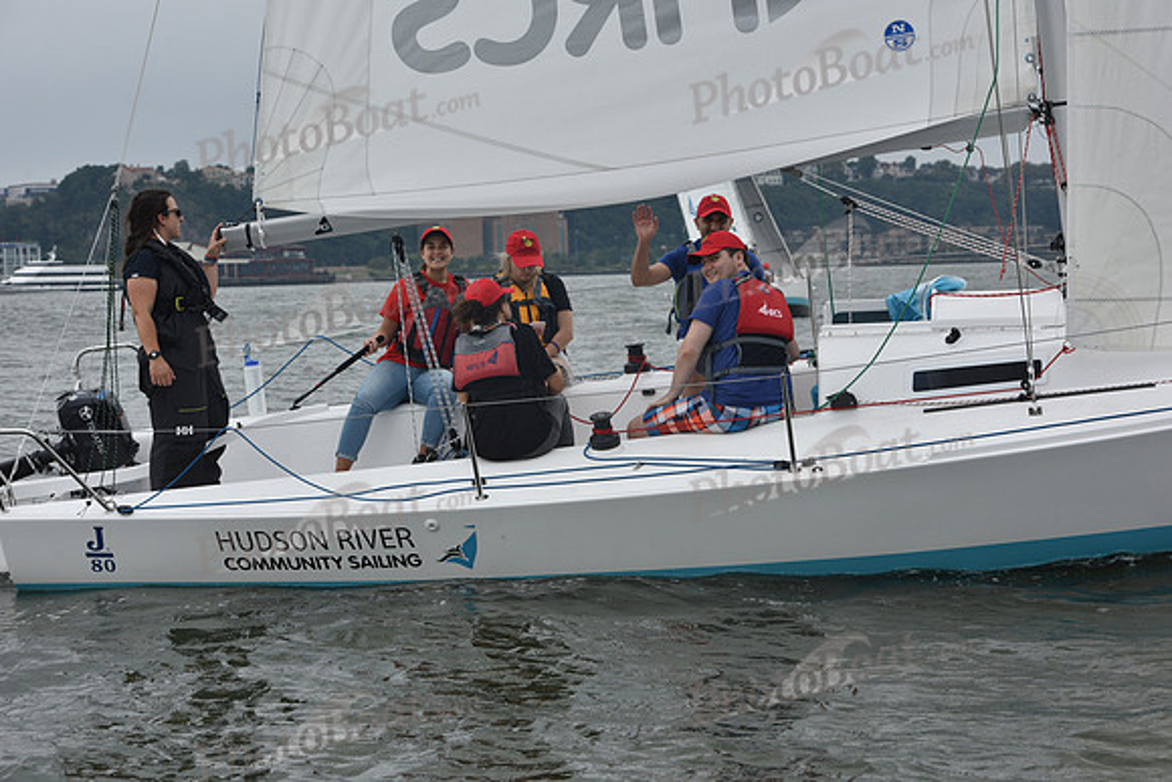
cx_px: 586
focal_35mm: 92
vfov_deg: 14.9
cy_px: 391
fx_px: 2996
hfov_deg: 22.1
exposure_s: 1/800
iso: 400
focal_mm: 92
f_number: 8
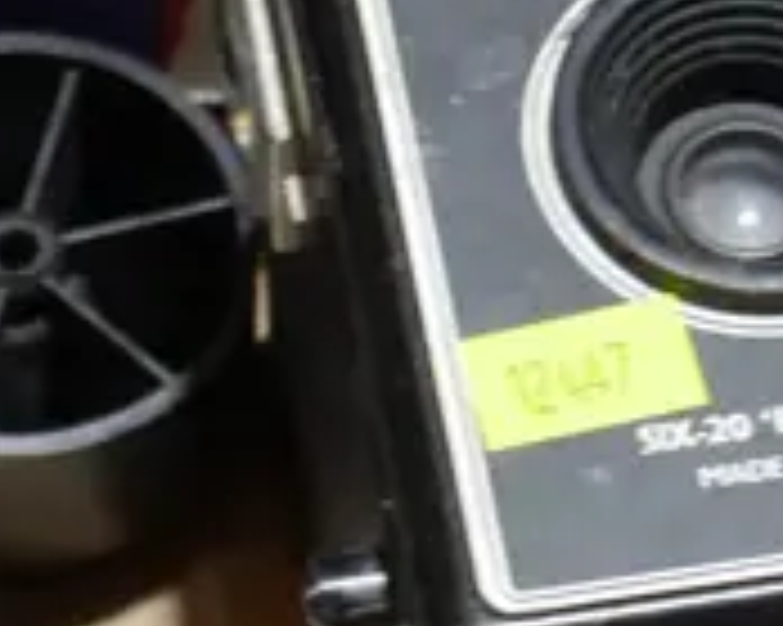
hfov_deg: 8.3
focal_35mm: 230
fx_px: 5327
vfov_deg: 6.6
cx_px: 1044
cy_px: 885
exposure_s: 1/60
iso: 400
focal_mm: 20
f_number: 4.5
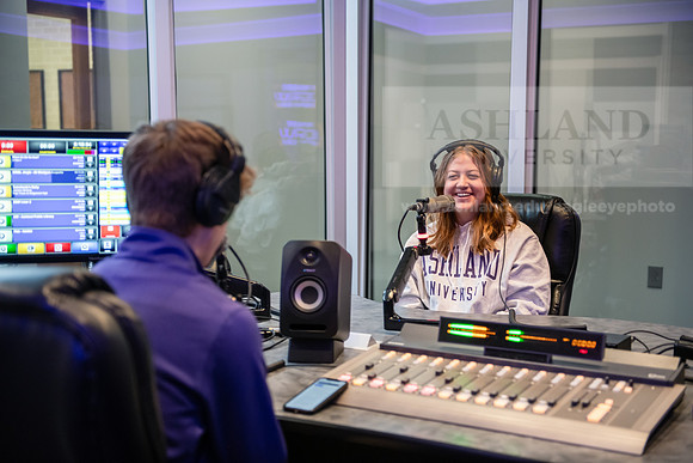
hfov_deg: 36.2
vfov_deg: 24.6
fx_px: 1059
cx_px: 346
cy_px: 232
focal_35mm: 55
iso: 1000
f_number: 2.8
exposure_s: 1/100
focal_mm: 55
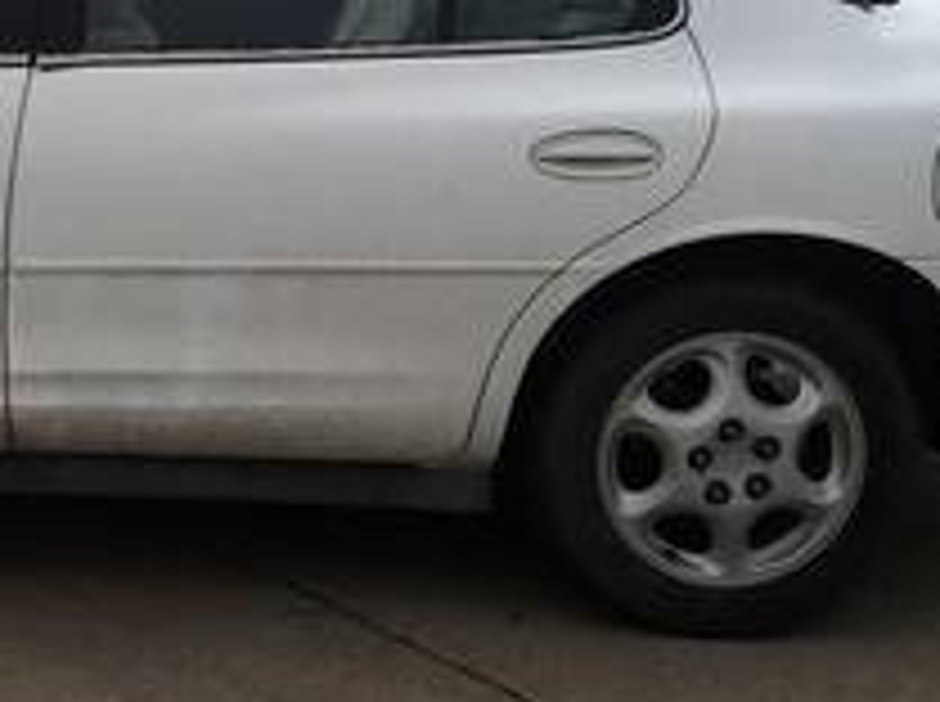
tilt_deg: -11.7
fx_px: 2413
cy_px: 108
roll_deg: -3.3
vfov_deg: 16.4
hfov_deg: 20.9
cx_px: -108
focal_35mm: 89
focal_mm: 4.15
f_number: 2.2
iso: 32
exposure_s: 1/1980
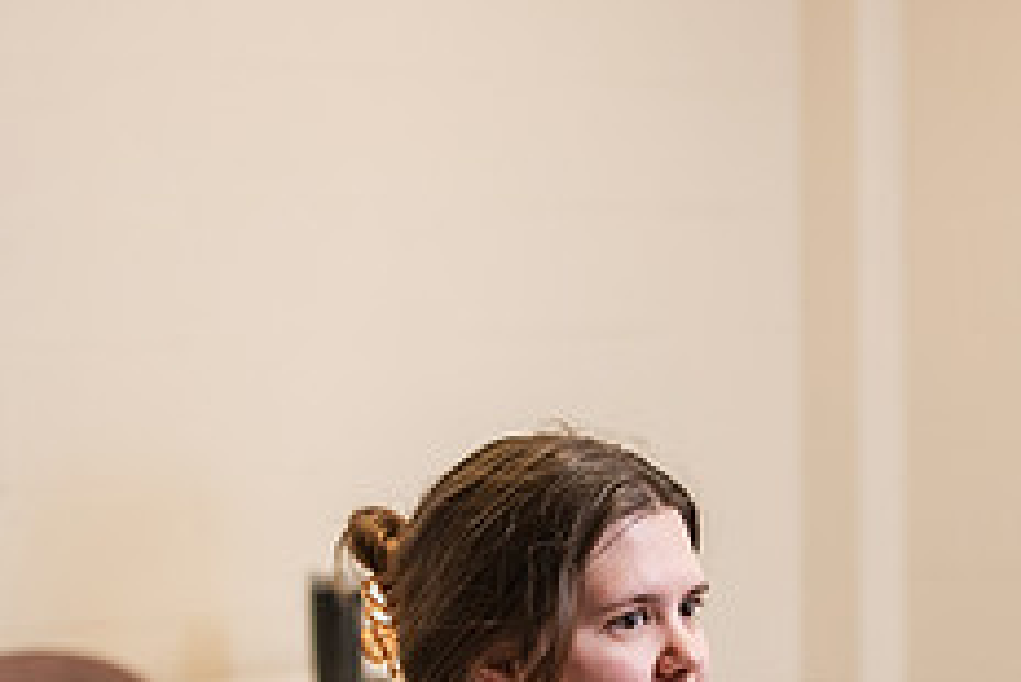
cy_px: 658
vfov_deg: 7.8
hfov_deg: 11.7
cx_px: 854
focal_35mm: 175
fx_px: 4966
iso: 1000
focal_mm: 70
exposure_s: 1/200
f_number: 3.2
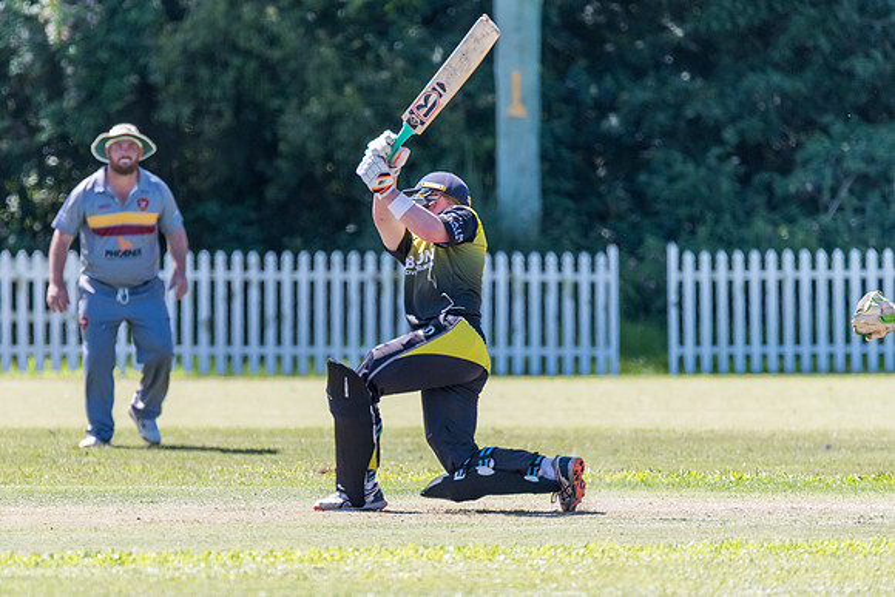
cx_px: 358
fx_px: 18042
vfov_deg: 1.9
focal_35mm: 726
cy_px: 342
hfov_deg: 2.8
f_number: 6.3
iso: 1250
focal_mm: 600
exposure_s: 1/2000
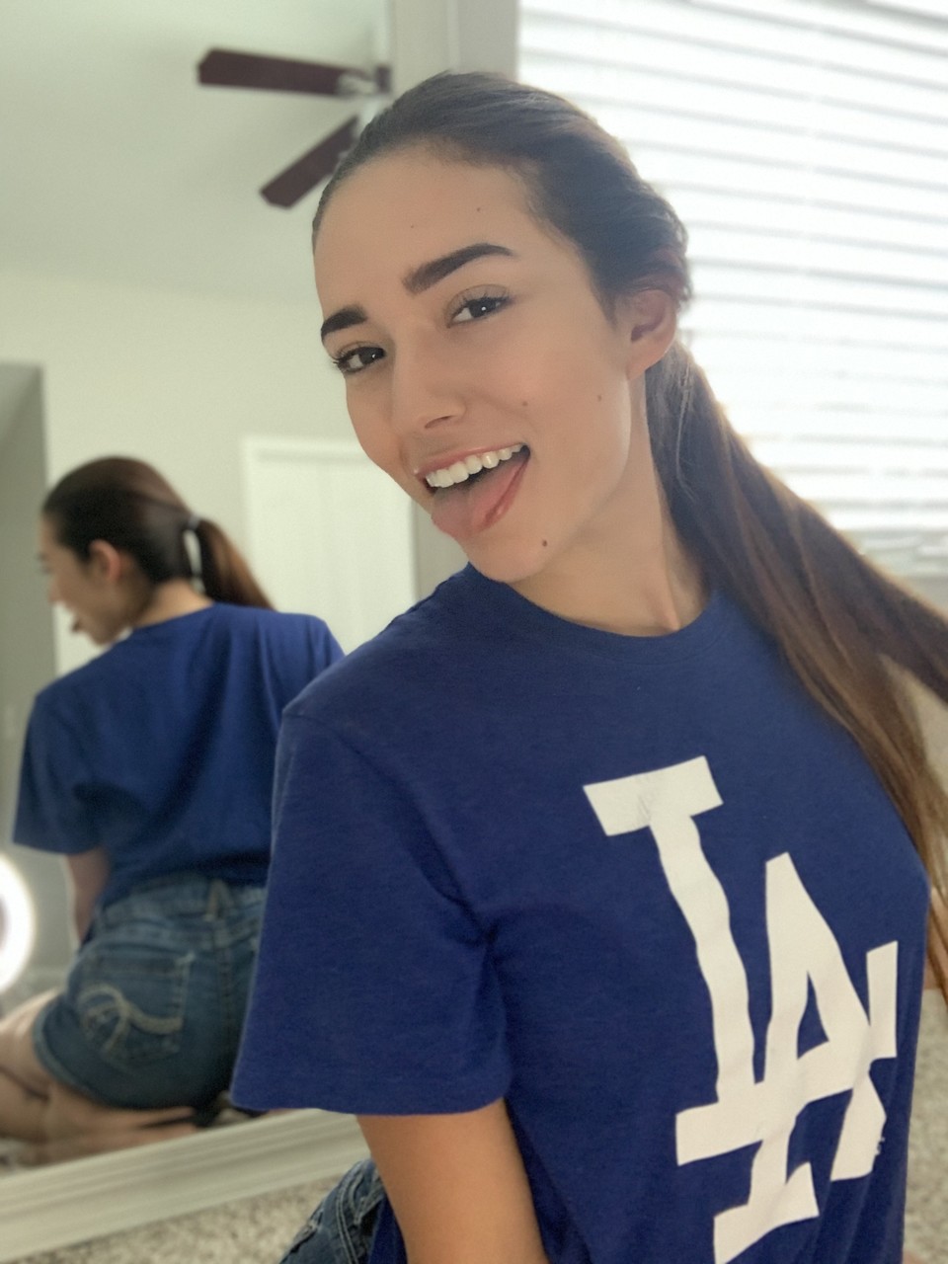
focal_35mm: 32
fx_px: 1168
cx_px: 474
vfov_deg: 56.8
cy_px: 632
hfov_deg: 44.2
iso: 250
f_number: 2.2
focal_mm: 2.87
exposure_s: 1/40
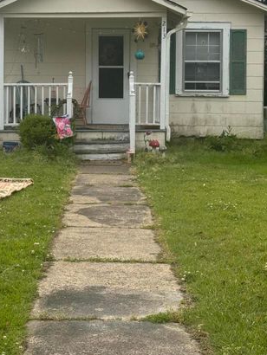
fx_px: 801
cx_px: 84
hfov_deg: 18.8
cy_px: 116
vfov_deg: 24.9
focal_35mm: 78
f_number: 1.78
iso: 64
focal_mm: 6.76
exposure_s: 1/3096
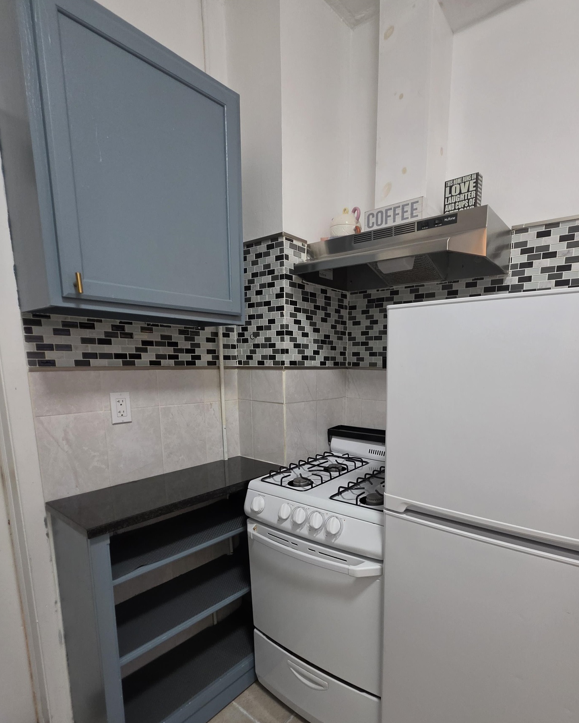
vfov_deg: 88.8
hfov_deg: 76.3
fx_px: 364
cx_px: 340
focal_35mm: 17
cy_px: 425
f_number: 1.9
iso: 250
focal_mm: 2.2
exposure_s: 1/60
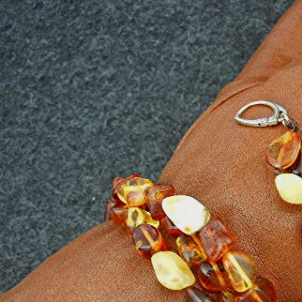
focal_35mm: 79
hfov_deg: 21.3
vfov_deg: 21.8
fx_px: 780
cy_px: 219
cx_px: 285
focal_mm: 8.1
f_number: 3.8
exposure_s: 1/5.5
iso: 200
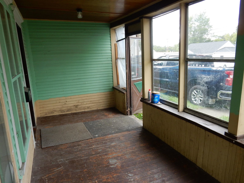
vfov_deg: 54.9
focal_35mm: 25
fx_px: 176
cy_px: 92
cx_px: 122
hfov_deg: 69.4
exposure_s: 1/80
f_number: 3.7
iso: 125
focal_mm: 4.5
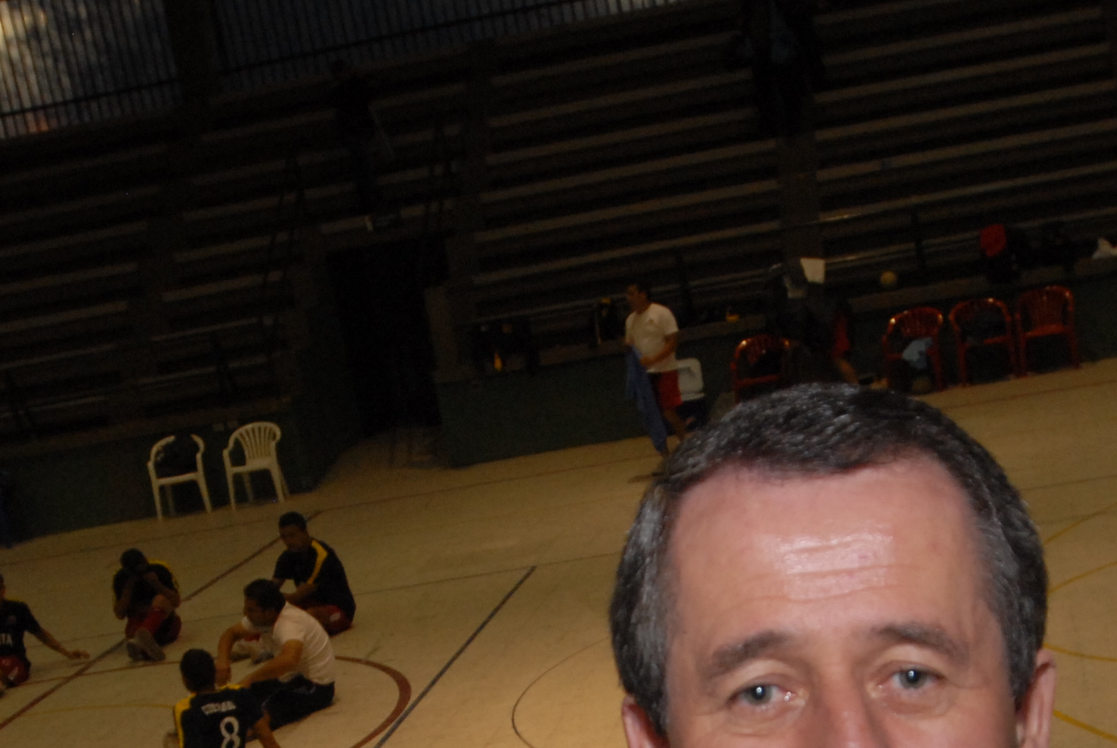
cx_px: 612
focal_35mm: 77
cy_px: 990
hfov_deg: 26.2
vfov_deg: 16.6
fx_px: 2403
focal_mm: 19
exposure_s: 1/60
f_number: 4.5
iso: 400
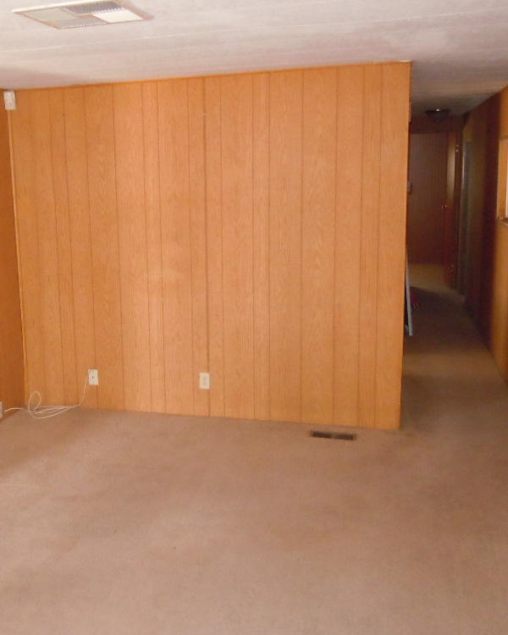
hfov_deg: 36.3
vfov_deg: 45.8
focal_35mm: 40
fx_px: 752
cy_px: 316
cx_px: 115
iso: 800
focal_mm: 5.4
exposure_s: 1/30
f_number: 3.5
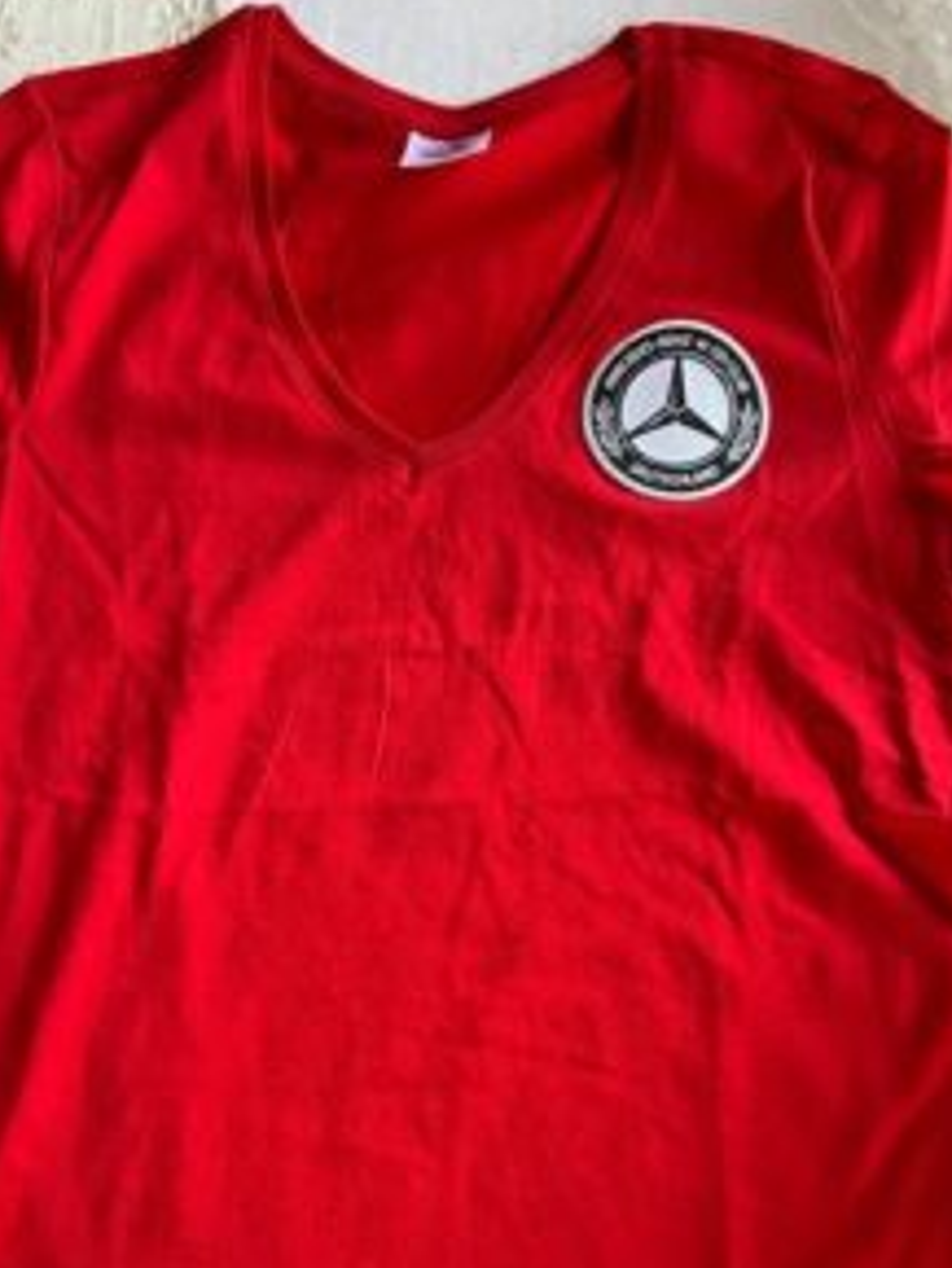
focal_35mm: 36
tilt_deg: -80.8
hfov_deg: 39.7
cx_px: 434
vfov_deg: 50.4
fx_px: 1319
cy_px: 851
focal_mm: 5.1
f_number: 1.6
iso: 500
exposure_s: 1/60
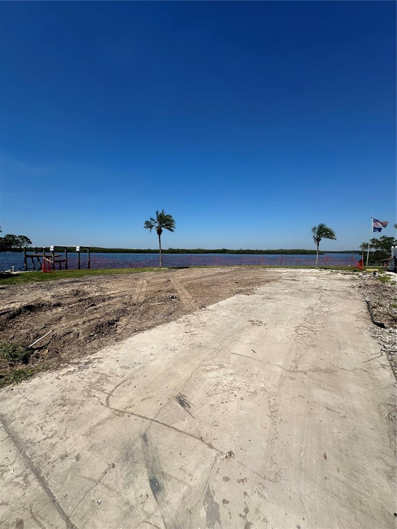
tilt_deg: -2.9
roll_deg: -1.1
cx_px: 198
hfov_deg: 85.7
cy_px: 264
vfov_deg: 102.1
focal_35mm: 14
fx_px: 214
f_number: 2.2
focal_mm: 2.22
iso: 40
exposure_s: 1/4000
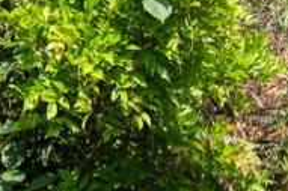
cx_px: 431
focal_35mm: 161
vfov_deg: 7.9
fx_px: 1287
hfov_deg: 12.2
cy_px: 450
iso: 640
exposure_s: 1/1000
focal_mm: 24
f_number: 5.6
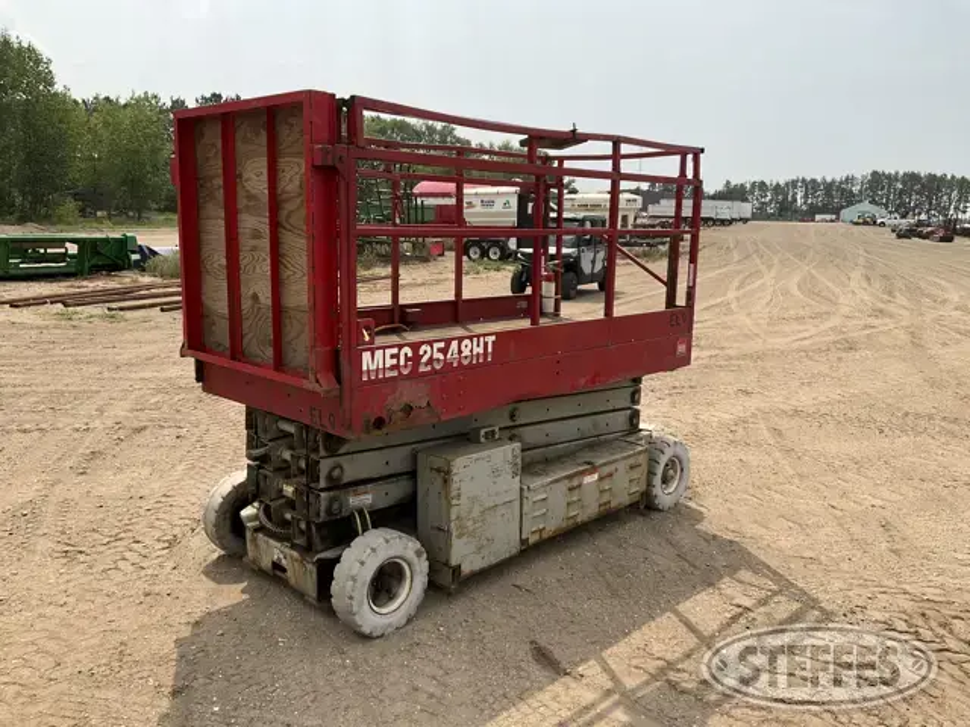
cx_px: 485
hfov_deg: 61.7
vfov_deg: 48.2
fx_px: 813
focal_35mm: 29
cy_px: 364
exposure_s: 1/2427
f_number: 1.8
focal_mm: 3
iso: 25
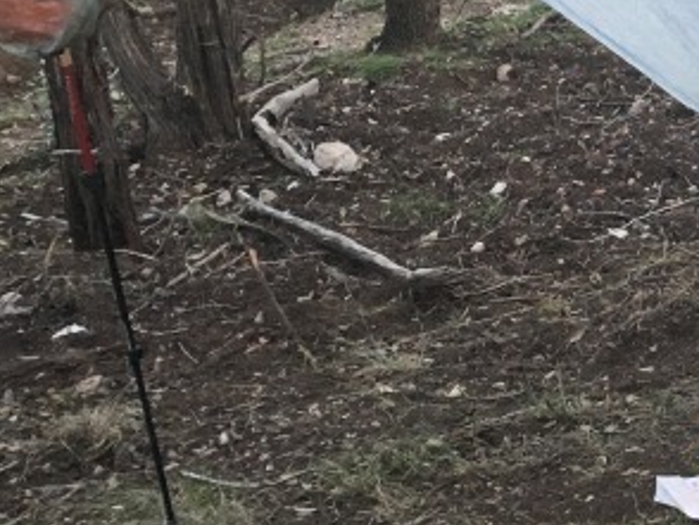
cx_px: 1098
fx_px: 2041
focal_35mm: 101
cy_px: 74
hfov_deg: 17.2
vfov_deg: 14.5
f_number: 2.2
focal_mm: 4.15
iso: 40
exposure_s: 1/30
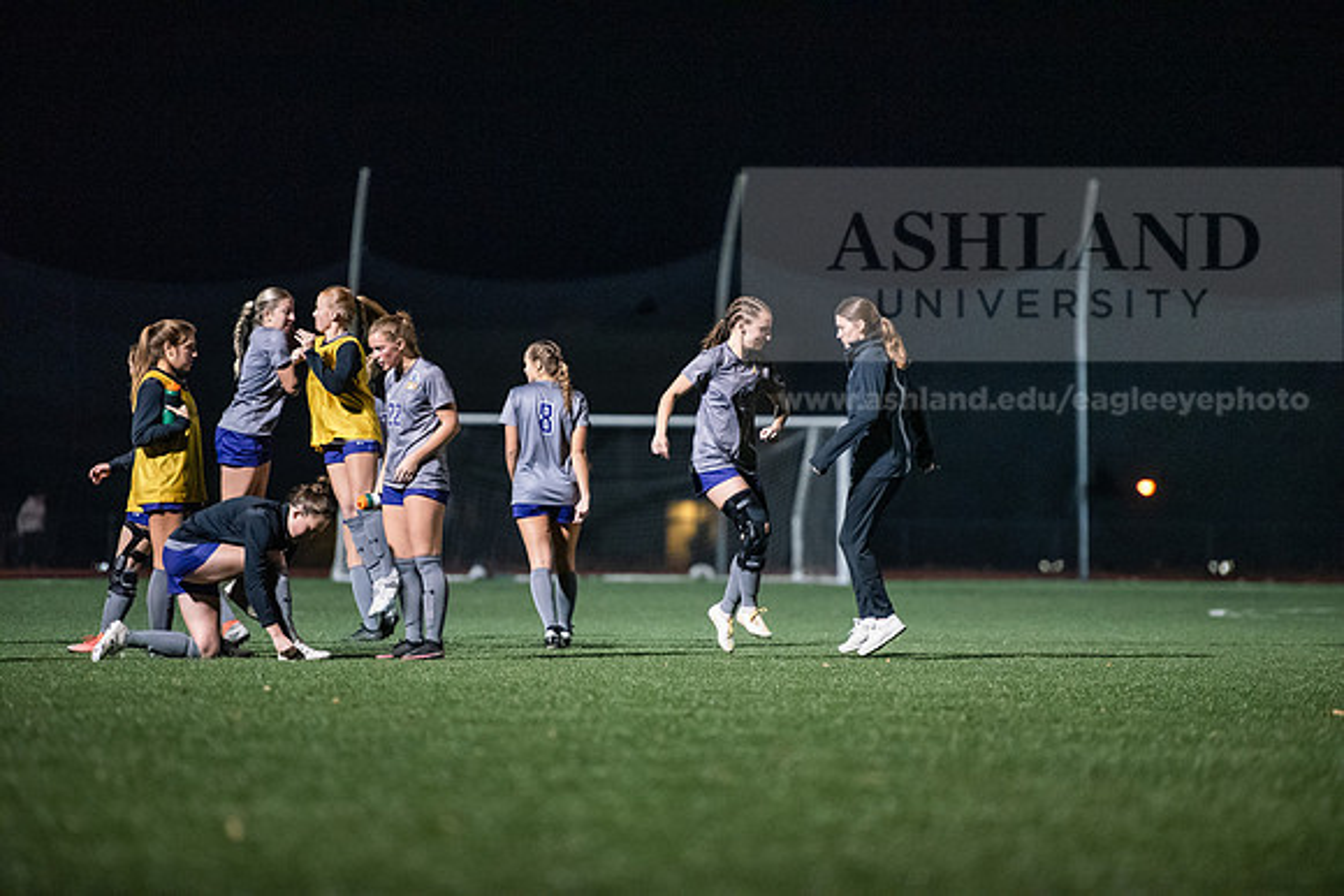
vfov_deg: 6.9
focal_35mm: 200
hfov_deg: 10.3
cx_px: 672
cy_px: 448
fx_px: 7468
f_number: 2.8
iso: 8000
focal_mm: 200
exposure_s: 1/1000
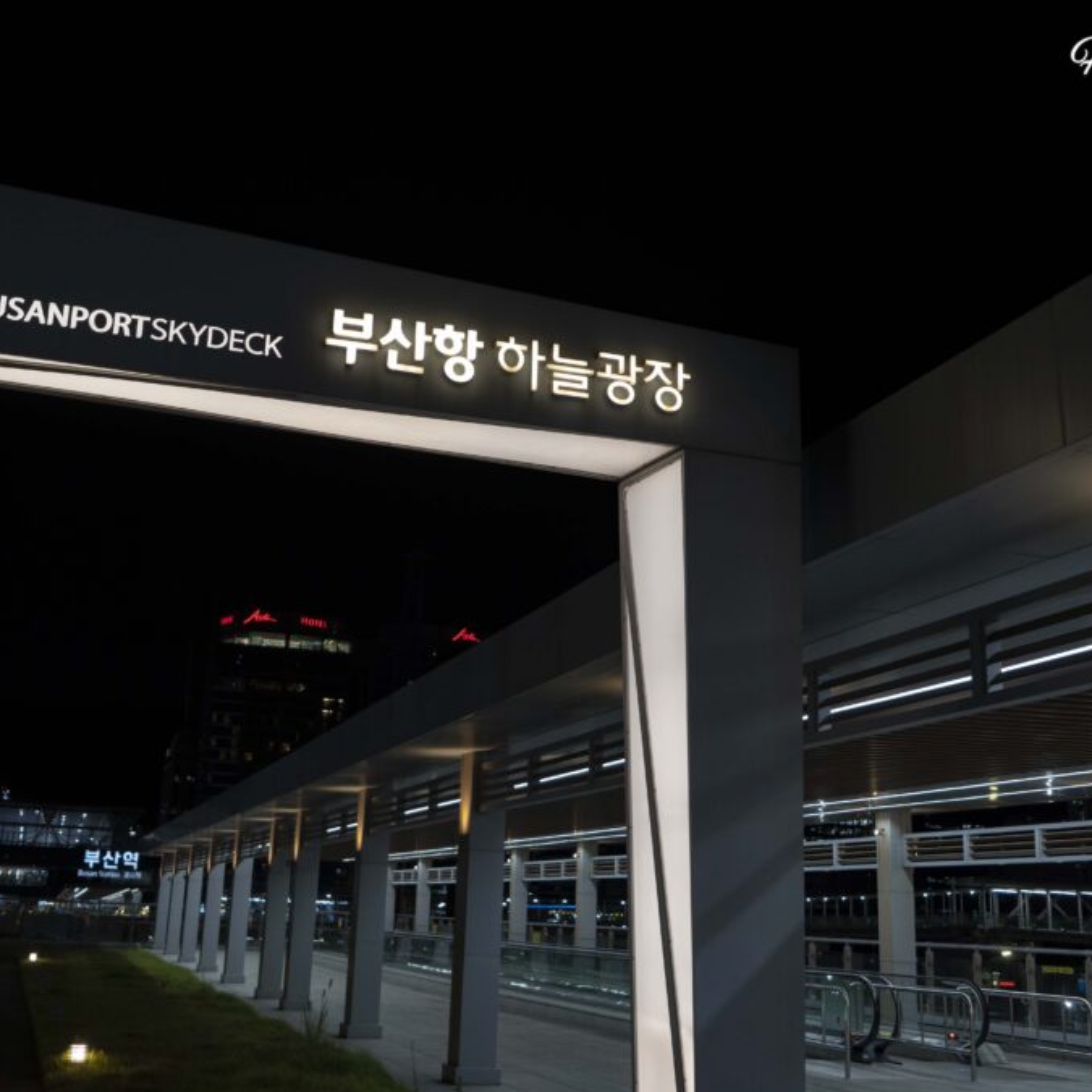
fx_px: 1428
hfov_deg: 41.8
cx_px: 503
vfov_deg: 41.9
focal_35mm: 40
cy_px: 549
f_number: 4.5
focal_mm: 31
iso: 1600
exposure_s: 1/160
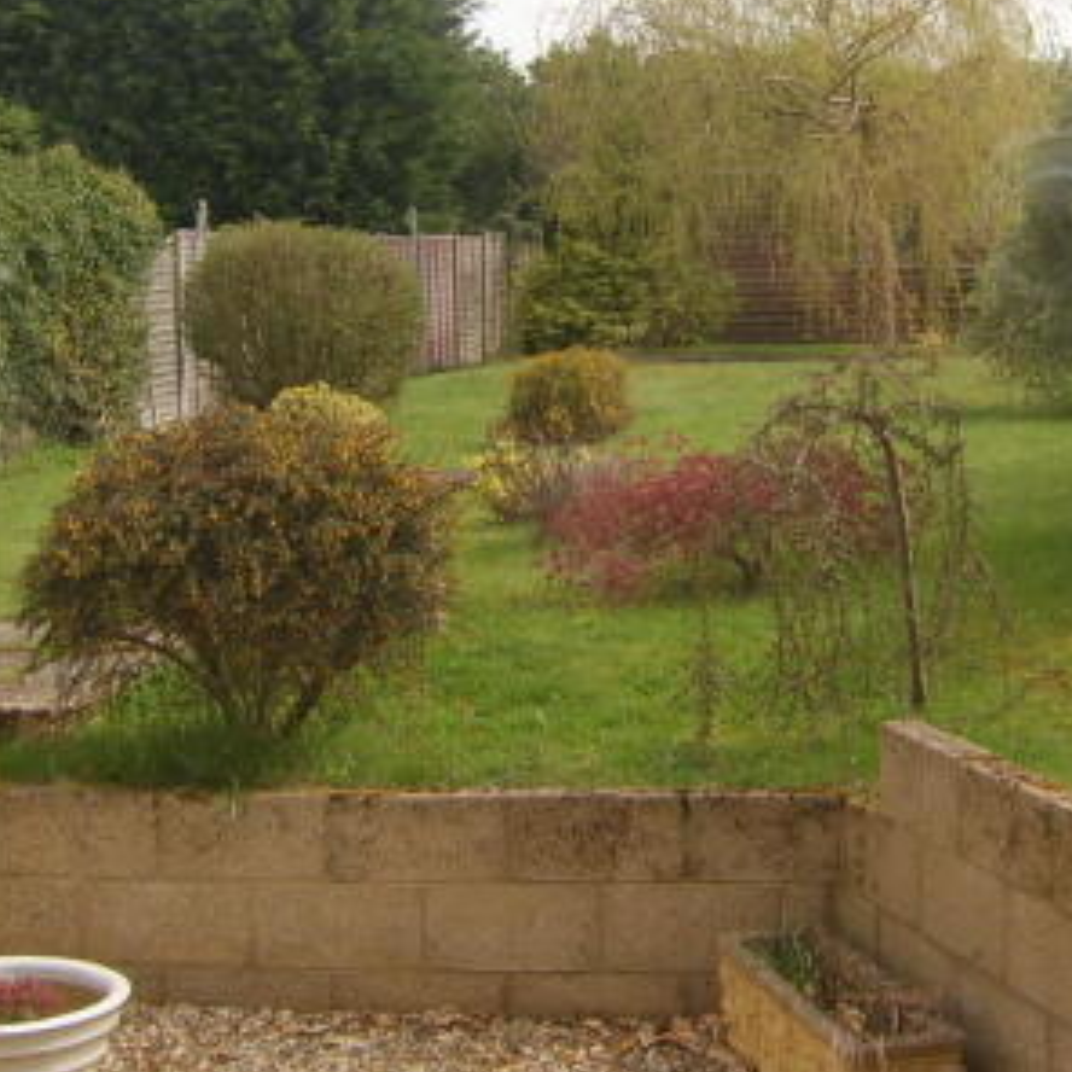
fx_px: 1892
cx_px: 690
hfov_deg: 31.5
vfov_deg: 31.2
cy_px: 299
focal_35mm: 54
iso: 50
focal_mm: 8.13
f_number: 5.6
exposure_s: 1/125
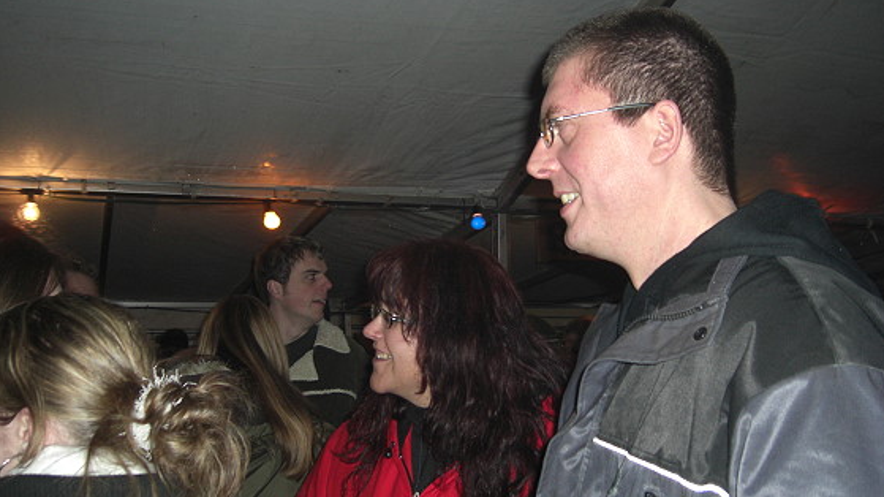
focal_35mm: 42
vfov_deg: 28.3
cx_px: 445
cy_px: 252
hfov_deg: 48.4
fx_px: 984
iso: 200
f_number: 2.8
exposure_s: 1/60
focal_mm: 7.9
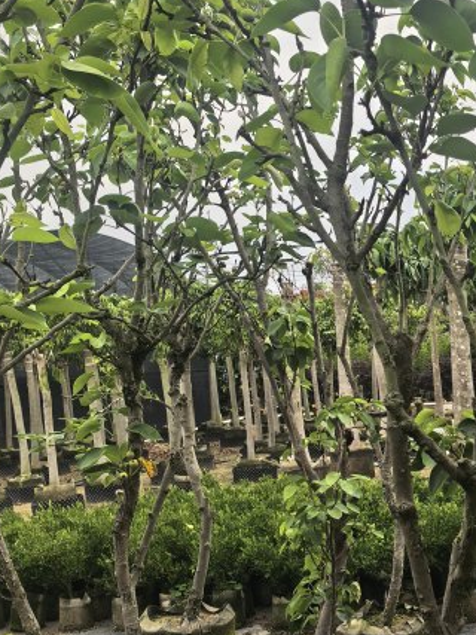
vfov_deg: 31.5
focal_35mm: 60
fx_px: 1101
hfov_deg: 23.5
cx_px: 457
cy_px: 487
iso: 50
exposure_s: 1/891
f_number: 2
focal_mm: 5.75
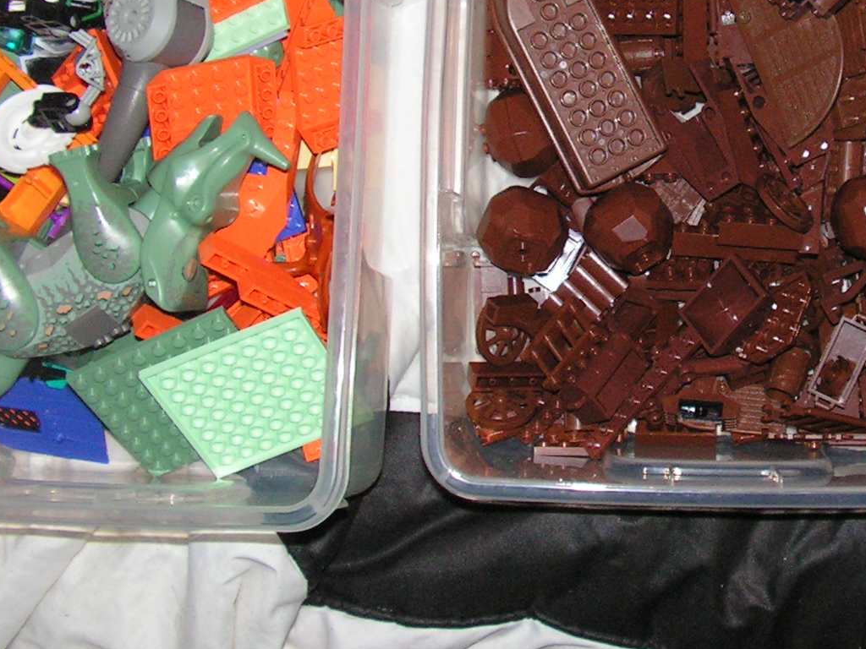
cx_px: 696
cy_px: 178
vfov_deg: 20.3
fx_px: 1801
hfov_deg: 26.5
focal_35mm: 72
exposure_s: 1/40
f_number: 3.2
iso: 200
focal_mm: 6
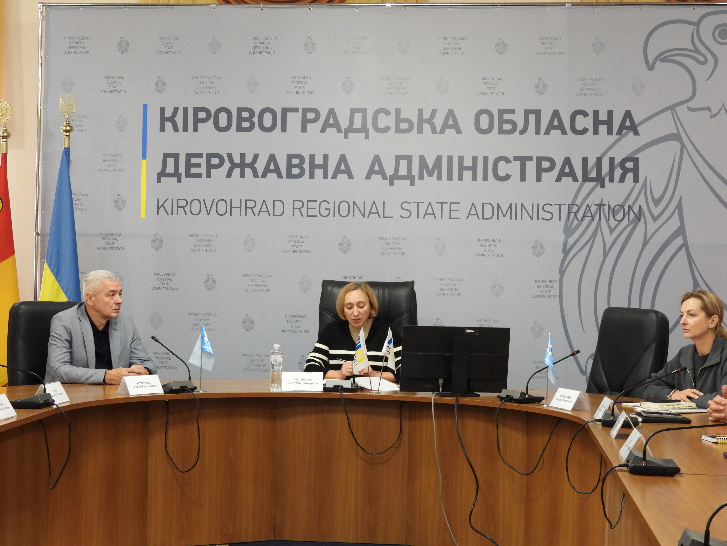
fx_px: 1470
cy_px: 273
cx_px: 364
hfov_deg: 27.8
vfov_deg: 21.0
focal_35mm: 70
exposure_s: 1/15
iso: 400
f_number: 3.5
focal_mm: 12.5
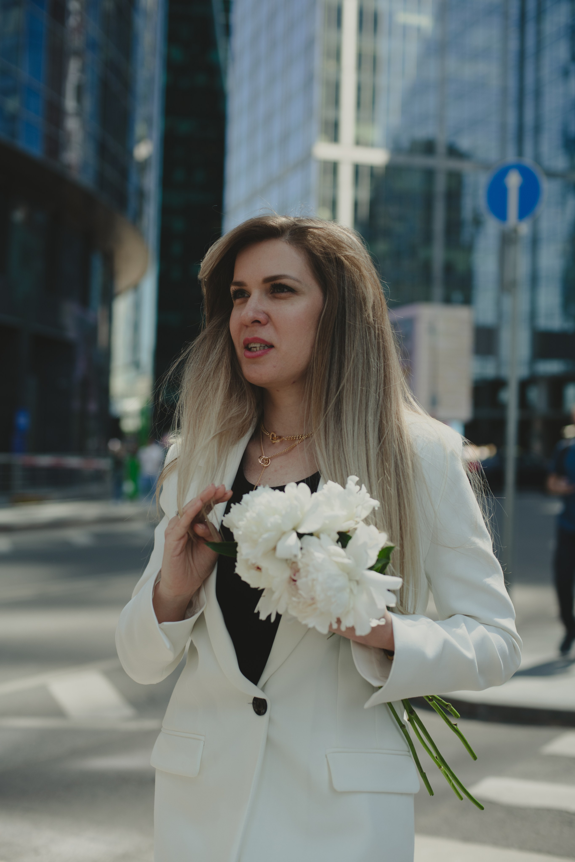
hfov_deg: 27.0
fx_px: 1198
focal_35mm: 50
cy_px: 431
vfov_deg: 39.6
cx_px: 288
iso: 100
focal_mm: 50
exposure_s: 1/1000
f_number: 3.2
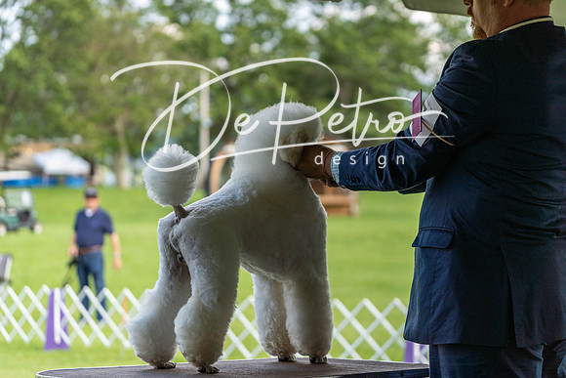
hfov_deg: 20.8
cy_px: 189
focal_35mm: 98
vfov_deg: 14.0
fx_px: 1541
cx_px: 283
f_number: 4
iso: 320
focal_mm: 98
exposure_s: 1/1000
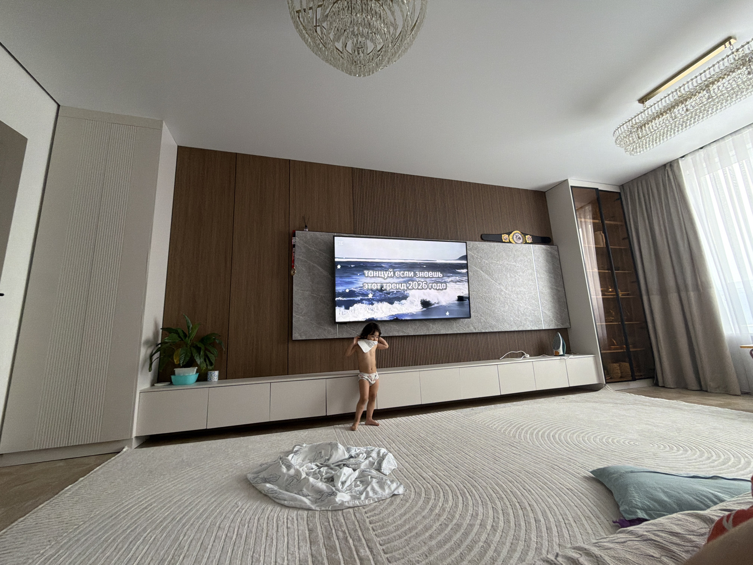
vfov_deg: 85.7
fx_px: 305
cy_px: 282
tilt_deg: +9.9
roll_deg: +2.6
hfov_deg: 102.1
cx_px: 376
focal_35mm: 14
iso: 200
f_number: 2.2
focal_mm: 2.22
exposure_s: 1/50
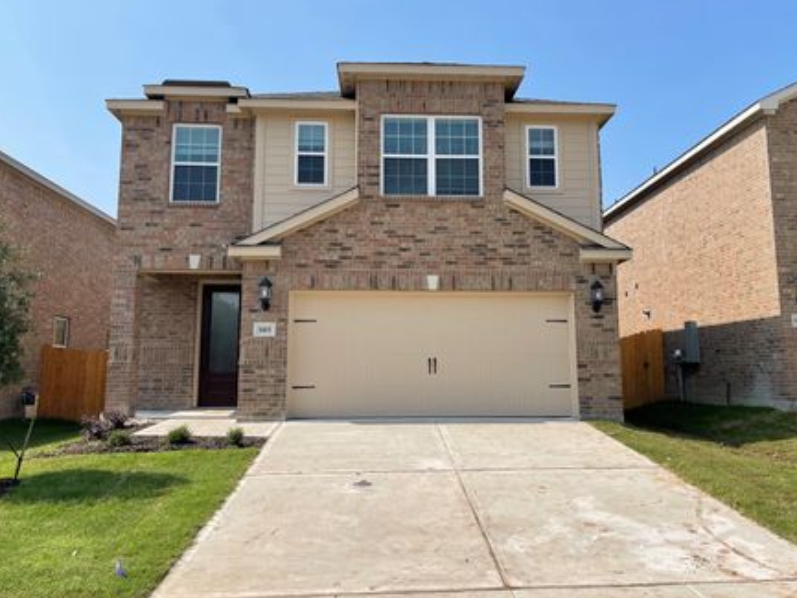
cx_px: 423
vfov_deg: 46.7
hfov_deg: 59.9
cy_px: 268
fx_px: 691
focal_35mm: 30
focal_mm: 5.1
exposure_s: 1/4049
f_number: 1.6
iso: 32
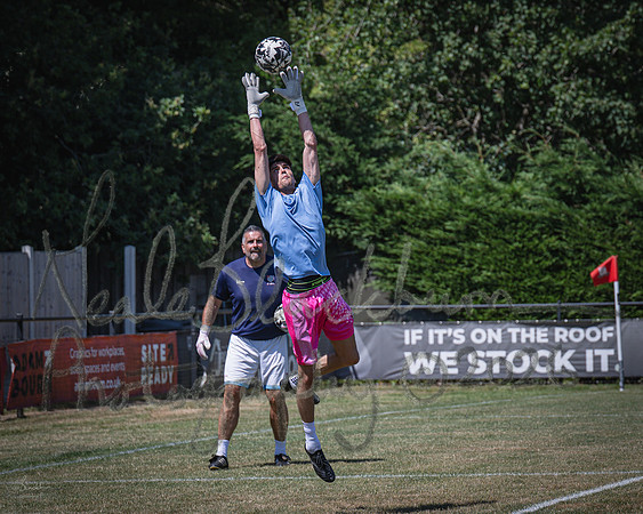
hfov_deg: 8.9
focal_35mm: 218
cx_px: 344
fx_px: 4145
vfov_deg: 7.1
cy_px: 326
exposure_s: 1/2500
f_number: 2.8
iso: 100
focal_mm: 92
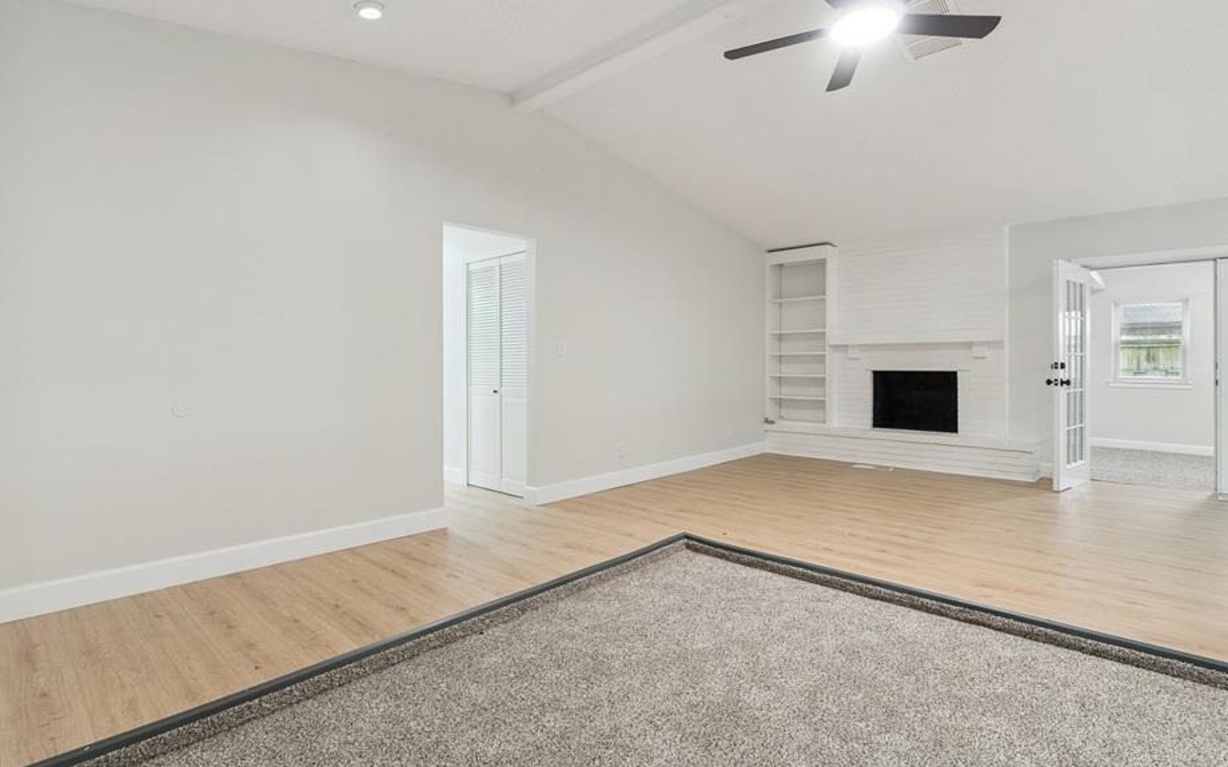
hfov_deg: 94.4
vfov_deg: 68.0
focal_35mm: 17
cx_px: 607
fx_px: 569
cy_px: 371
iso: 200
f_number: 6.3
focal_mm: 10
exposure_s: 1/25
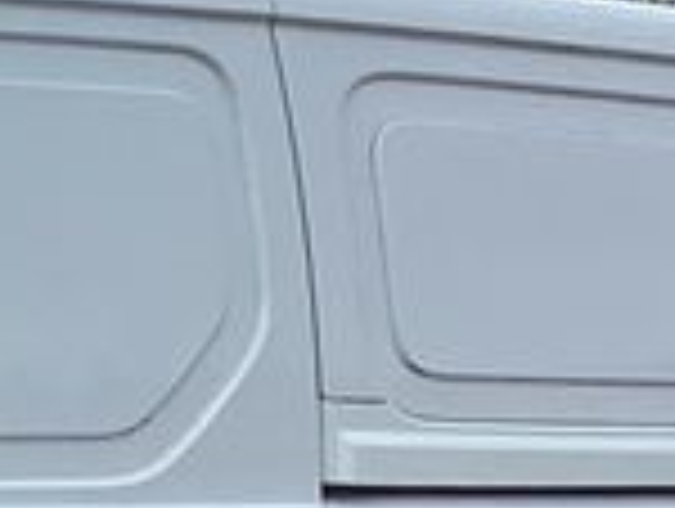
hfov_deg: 8.7
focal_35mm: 206
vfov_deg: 7.1
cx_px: -963
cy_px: 697
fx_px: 4023
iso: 25
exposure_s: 1/440
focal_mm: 3.3
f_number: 2.4
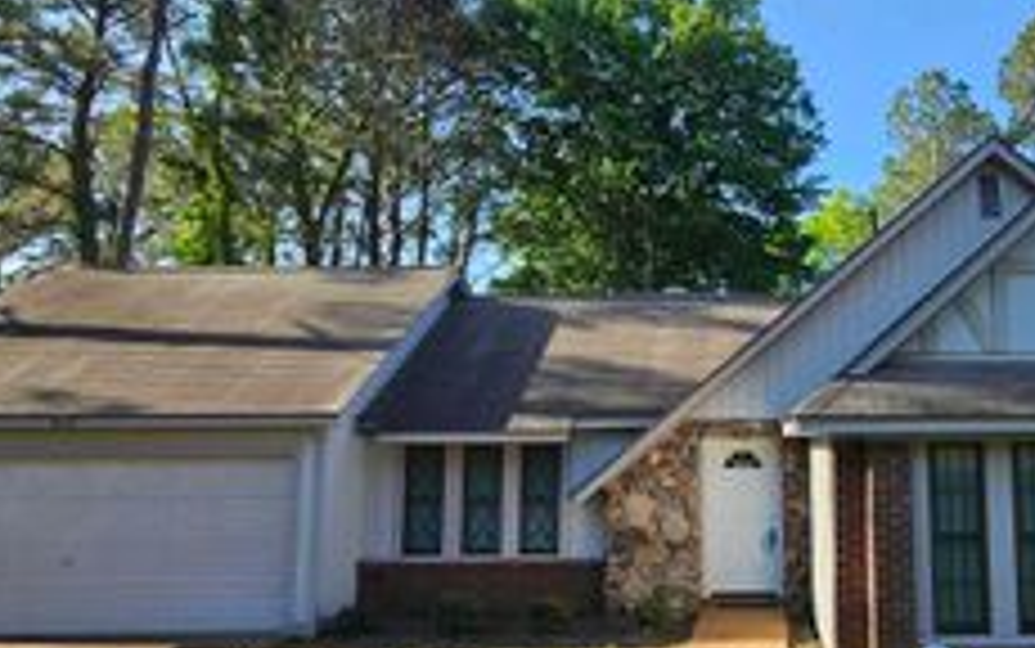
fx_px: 847
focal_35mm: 30
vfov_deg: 41.9
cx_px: 738
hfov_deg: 60.4
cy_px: 331
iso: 50
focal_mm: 2.2
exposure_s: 1/832
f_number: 2.2
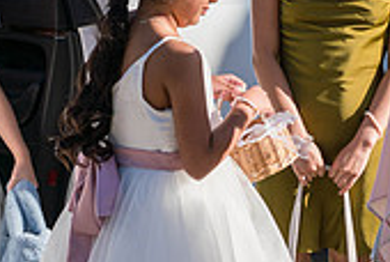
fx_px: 1812
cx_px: -64
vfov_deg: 8.3
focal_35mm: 167
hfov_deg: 12.0
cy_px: 141
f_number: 4
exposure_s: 1/2500
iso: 250
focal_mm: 49
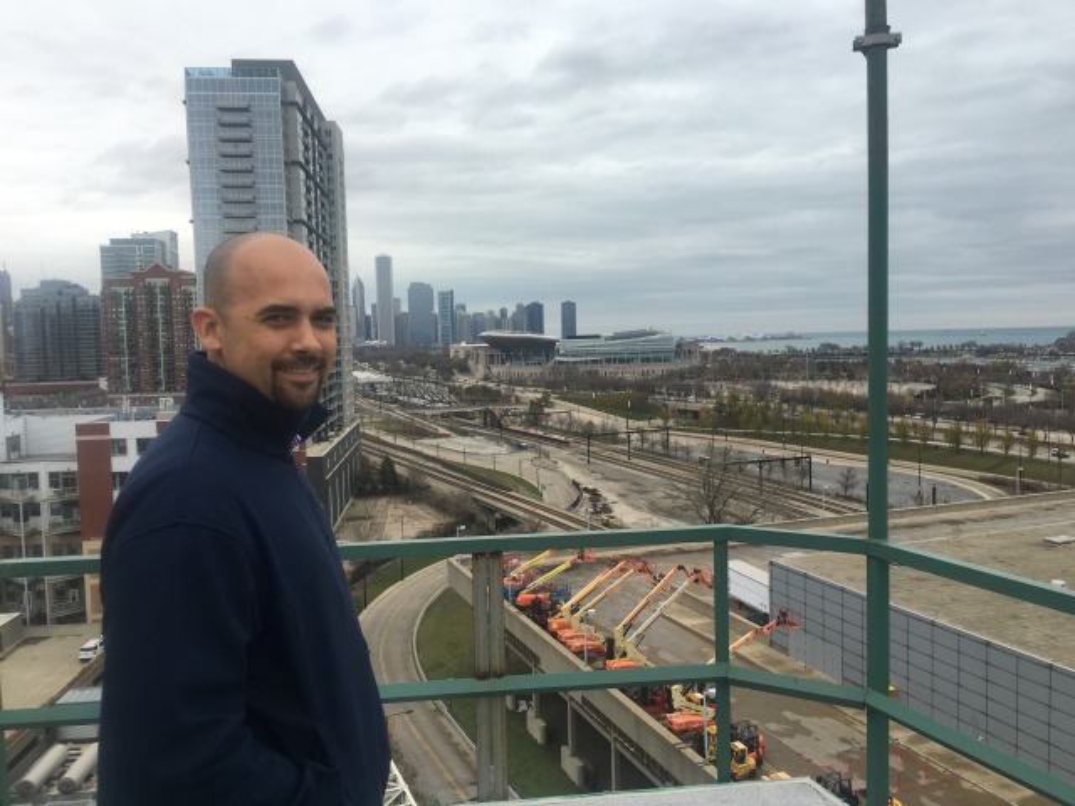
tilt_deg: -3.1
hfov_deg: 61.7
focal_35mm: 29
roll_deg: +1.4
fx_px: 901
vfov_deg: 48.2
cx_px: 538
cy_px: 403
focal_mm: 4.15
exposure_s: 1/390
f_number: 2.2
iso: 25
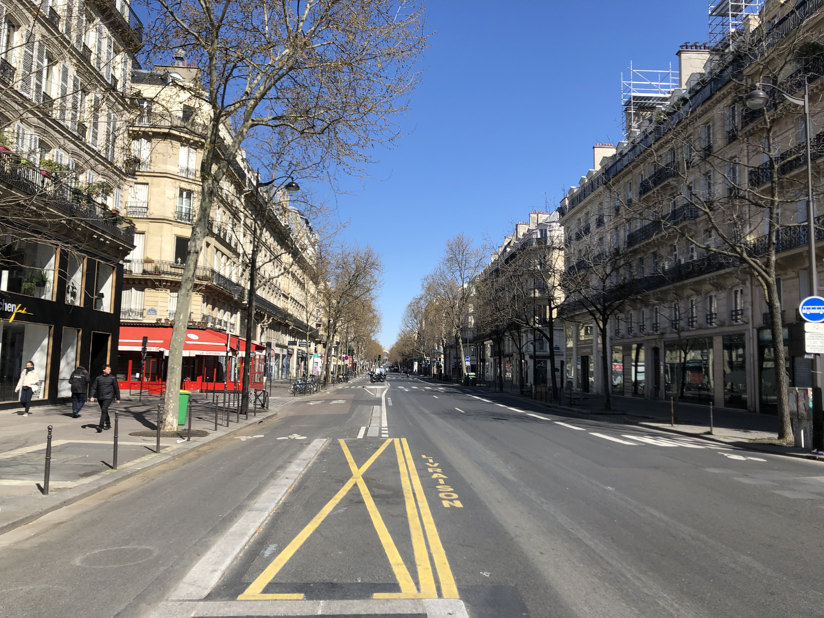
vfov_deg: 49.7
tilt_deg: +3.6
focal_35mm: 28
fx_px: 667
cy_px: 309
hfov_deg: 63.4
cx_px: 412
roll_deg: -0.4
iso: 20
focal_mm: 4
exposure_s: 1/1675
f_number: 1.8
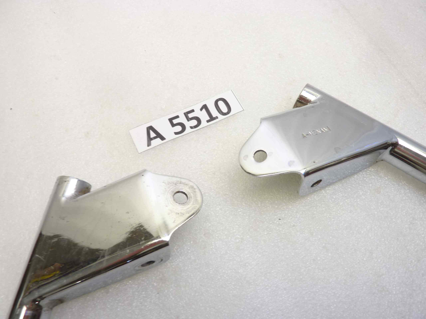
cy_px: 160
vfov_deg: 54.9
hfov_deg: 69.4
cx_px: 213
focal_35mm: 25
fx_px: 308
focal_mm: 4.1
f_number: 3.3
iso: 80
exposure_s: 1/15
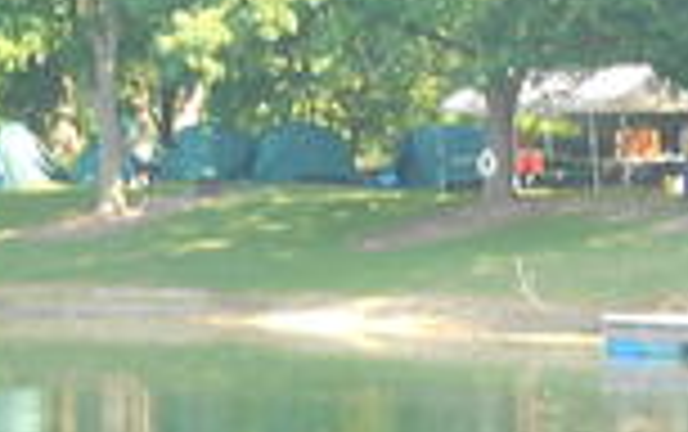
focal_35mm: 365
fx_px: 6851
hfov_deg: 5.7
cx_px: 551
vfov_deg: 3.6
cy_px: 284
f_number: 6
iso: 200
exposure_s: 1/60
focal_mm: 20.1
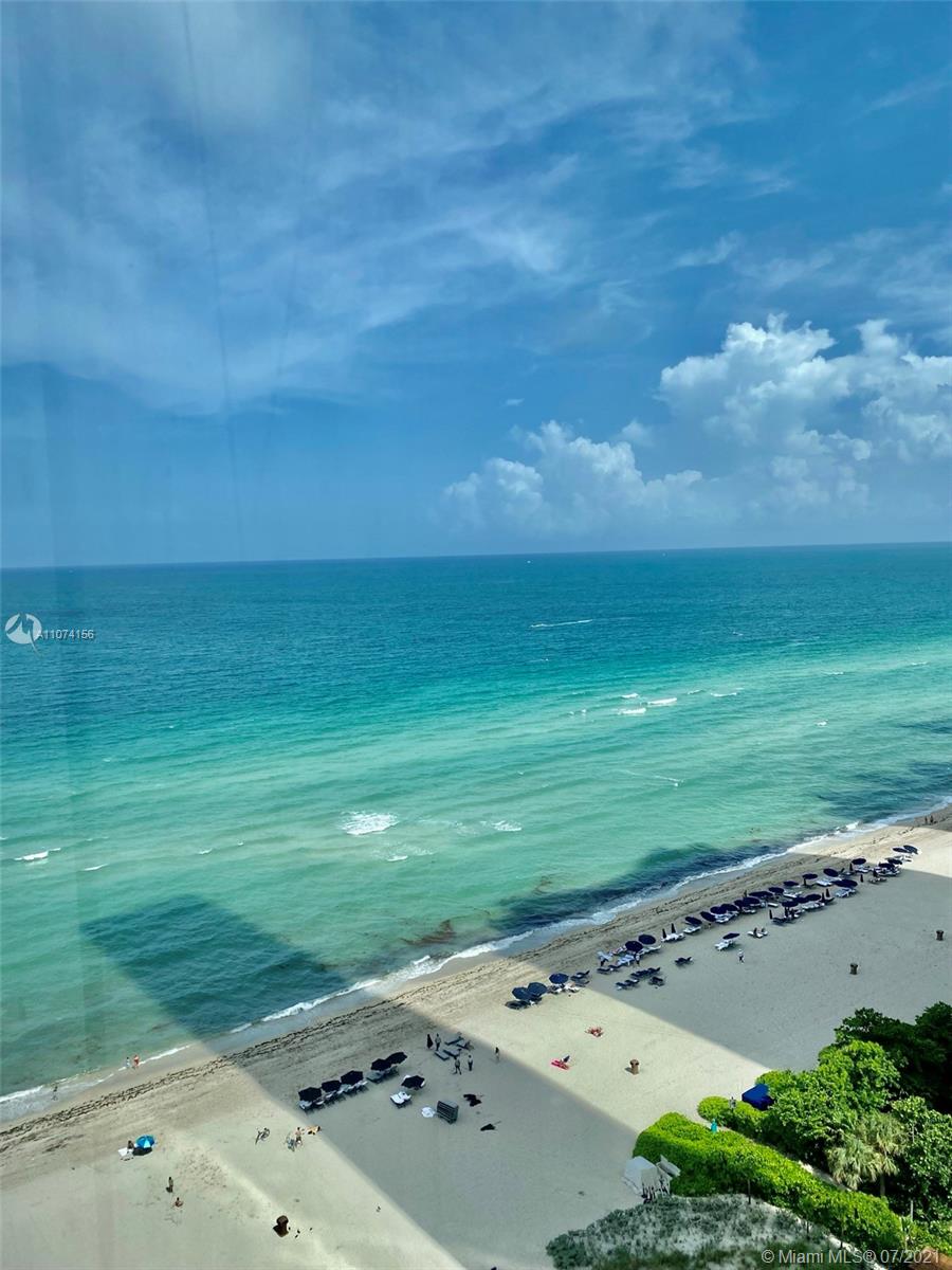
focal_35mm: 26
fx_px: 953
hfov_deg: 53.1
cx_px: 476
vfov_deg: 67.3
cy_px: 635
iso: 32
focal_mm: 4.25
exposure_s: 1/1316
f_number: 1.8
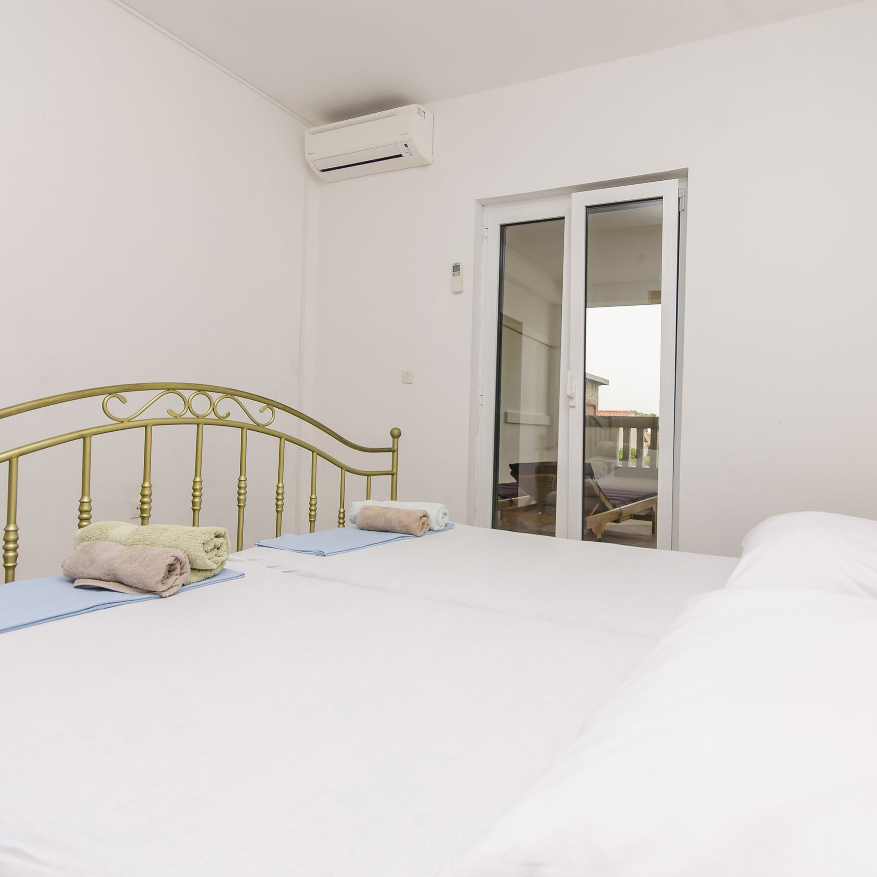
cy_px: 423
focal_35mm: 20
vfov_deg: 74.8
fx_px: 573
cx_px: 532
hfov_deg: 73.9
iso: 100
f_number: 7.1
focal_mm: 10
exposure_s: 1/125
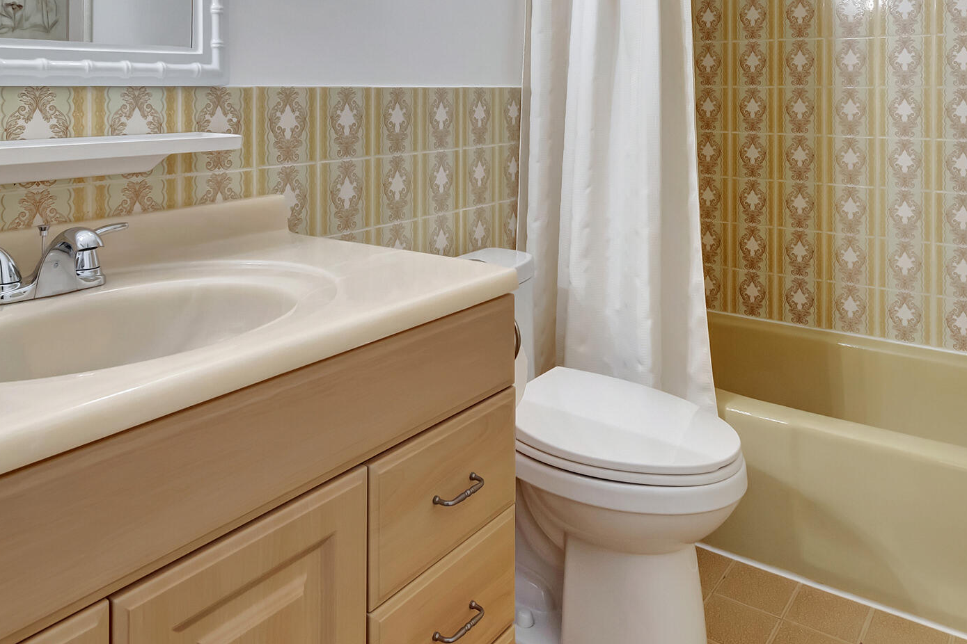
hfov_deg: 65.4
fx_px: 752
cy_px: 94
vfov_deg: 43.3
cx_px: 519
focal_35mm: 28
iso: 1000
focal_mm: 10
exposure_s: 1/10
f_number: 8
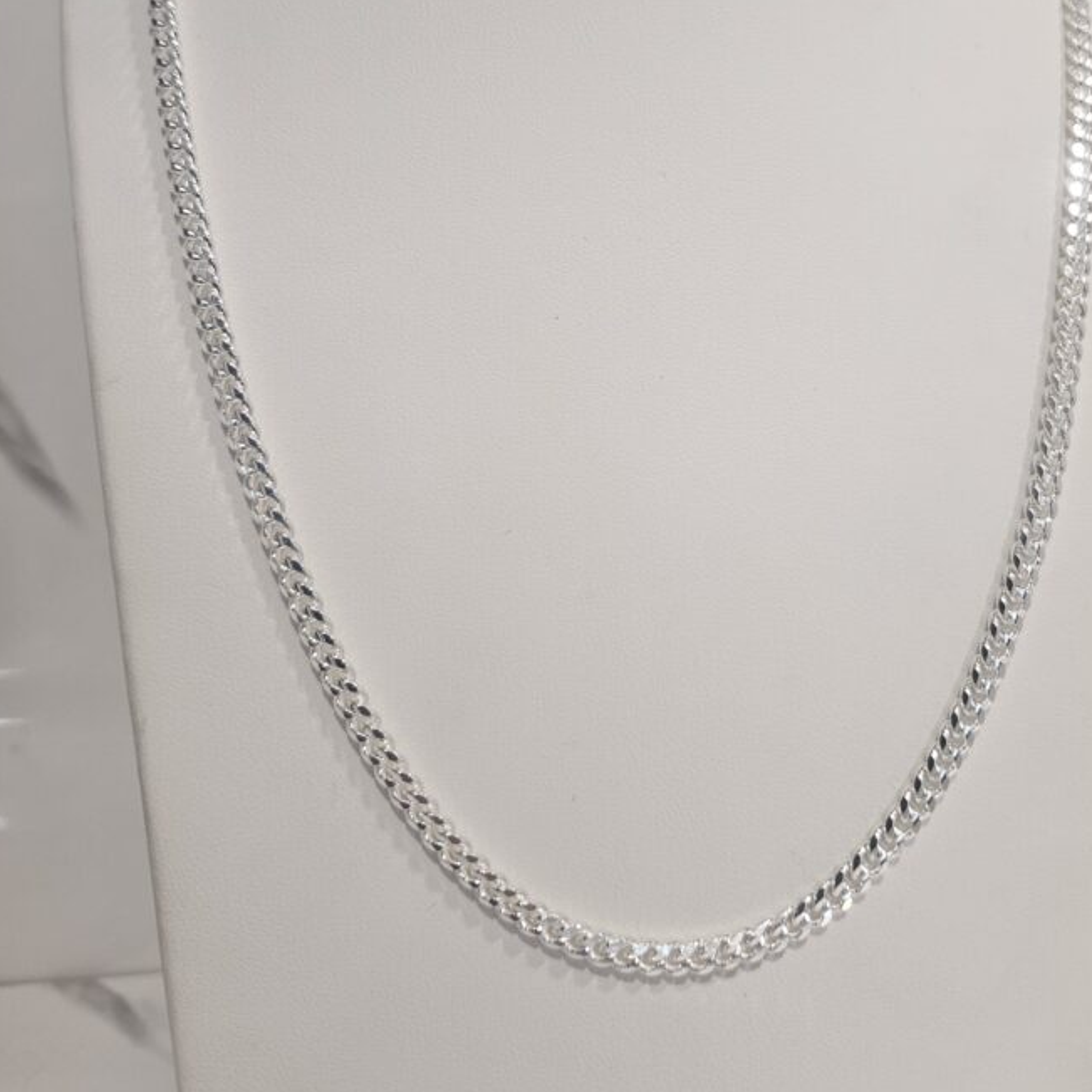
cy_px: 329
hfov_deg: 50.9
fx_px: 1142
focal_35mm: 32
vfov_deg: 49.8
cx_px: 626
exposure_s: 1/100
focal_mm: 5.4
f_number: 1.8
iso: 160
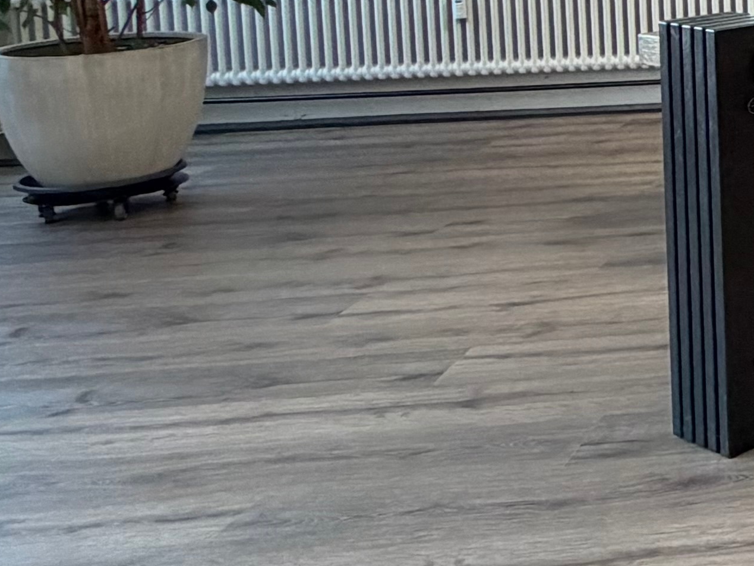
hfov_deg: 21.6
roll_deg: +0.8
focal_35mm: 63
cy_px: -90
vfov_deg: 21.8
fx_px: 1372
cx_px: 1309
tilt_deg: -3.9
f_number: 2.2
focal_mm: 2.22
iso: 320
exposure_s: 1/121
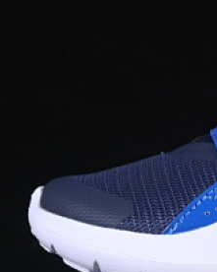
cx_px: 294
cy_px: 89
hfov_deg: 5.6
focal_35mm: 275
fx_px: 2206
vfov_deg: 7.0
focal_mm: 50
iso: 160
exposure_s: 1/60
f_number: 6.3
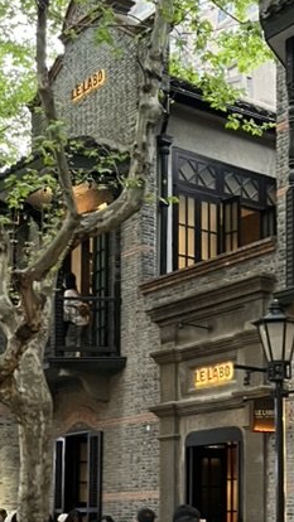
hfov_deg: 16.6
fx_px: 970
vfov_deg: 29.3
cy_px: 432
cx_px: 339
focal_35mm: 70
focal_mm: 5.1
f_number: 1.6
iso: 250
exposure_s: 1/60
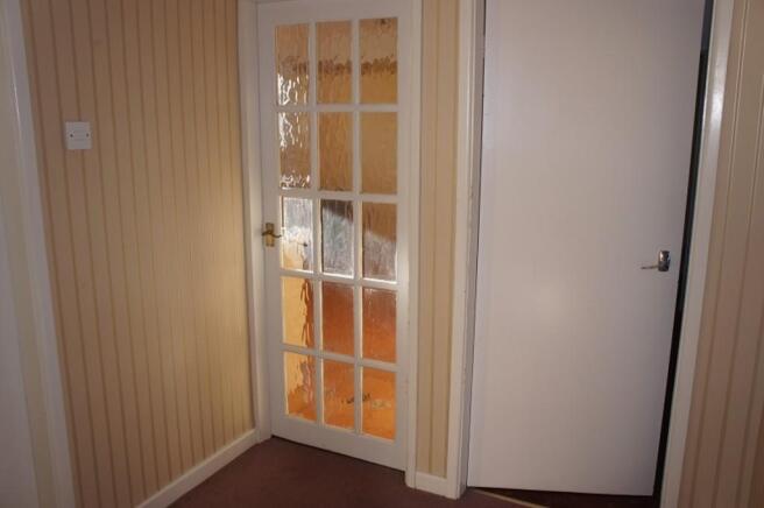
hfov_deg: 62.0
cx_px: 382
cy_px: 254
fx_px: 636
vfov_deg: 43.5
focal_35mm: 30
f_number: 5.6
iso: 200
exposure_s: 1/100
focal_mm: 20
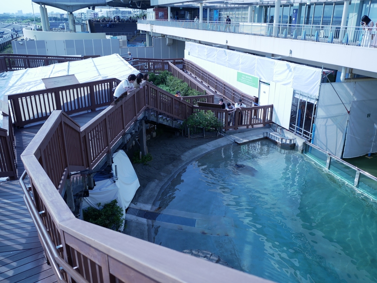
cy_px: 142
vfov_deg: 46.8
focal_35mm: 30
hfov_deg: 59.9
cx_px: 188
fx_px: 327
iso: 200
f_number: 2.5
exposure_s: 1/3200
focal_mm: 15
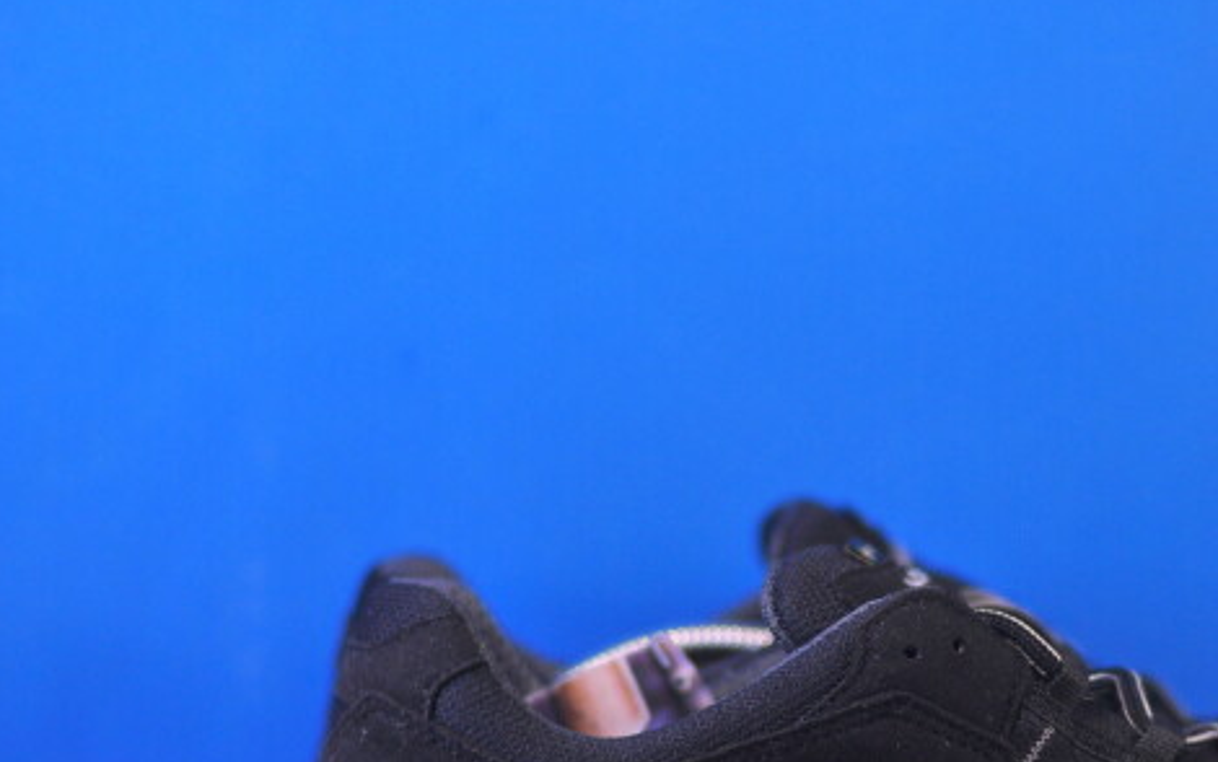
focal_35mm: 130
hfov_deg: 16.0
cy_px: 673
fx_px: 4316
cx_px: 969
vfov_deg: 10.0
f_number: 2.2
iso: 250
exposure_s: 1/320
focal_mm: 50
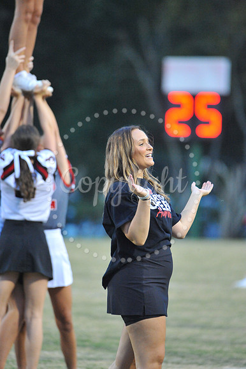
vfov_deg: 3.8
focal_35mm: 550
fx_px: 5644
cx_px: 123
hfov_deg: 2.5
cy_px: 184
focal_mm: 550
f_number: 6.3
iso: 6400
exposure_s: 1/125
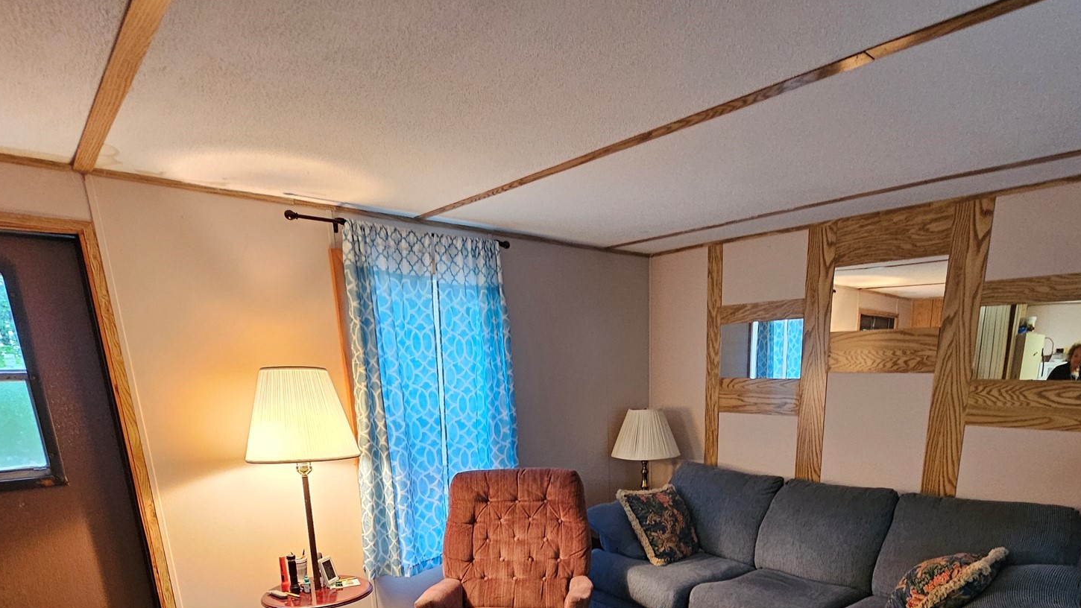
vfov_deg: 50.9
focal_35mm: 20
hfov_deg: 86.2
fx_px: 573
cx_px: 612
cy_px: 522
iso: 320
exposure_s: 1/30
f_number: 2.2
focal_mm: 2.2
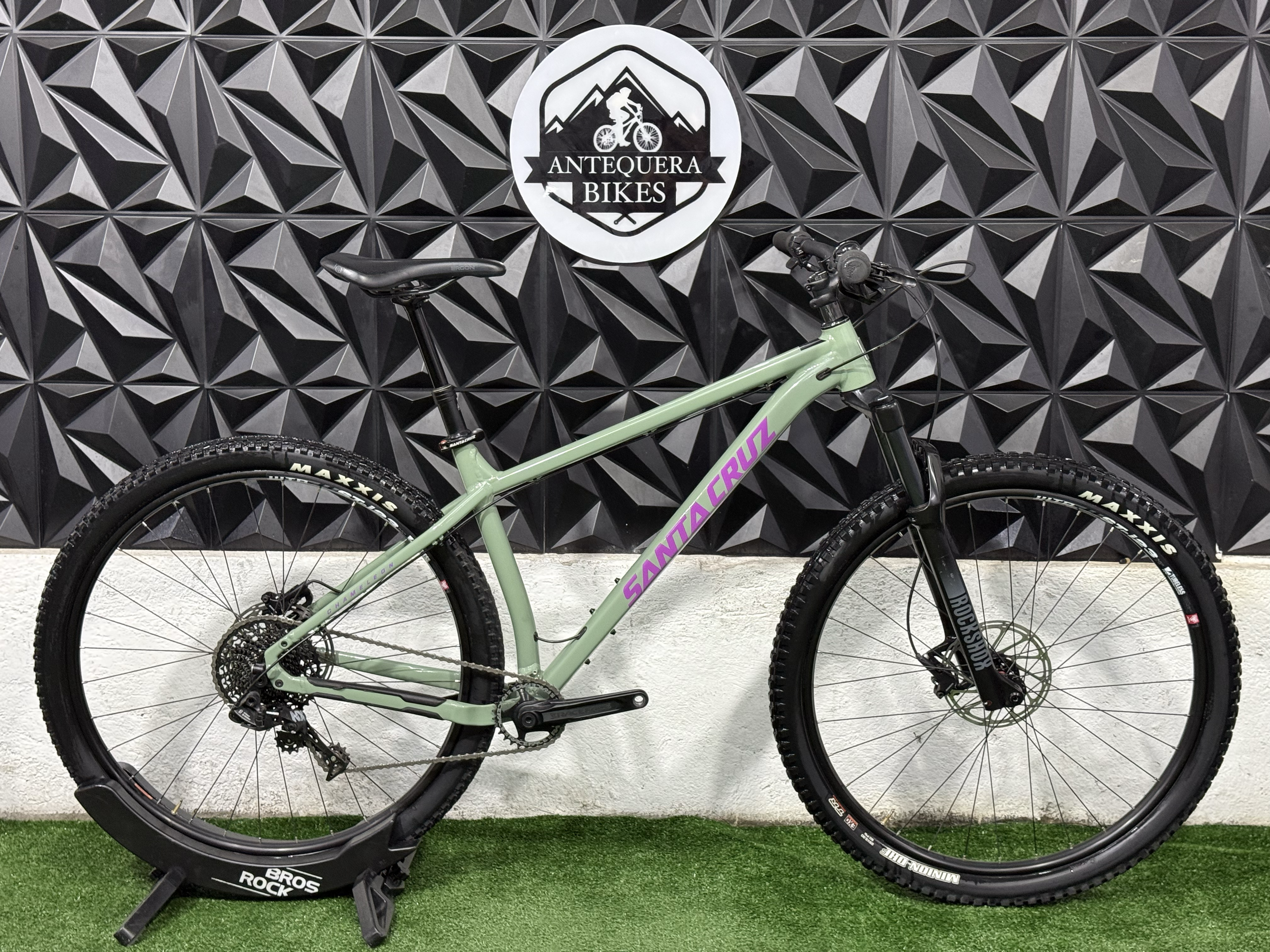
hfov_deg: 39.7
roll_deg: -0.2
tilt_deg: -9.7
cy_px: 476
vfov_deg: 30.3
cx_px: 635
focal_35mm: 48
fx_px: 1761
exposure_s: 1/60
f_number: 1.78
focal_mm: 6.76
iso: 200
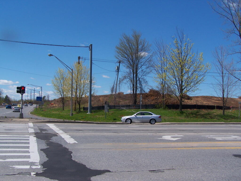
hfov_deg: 49.0
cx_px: 120
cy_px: 90
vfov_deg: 37.7
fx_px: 265
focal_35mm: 38
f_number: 5.6
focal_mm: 6.3
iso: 80
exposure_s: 1/640
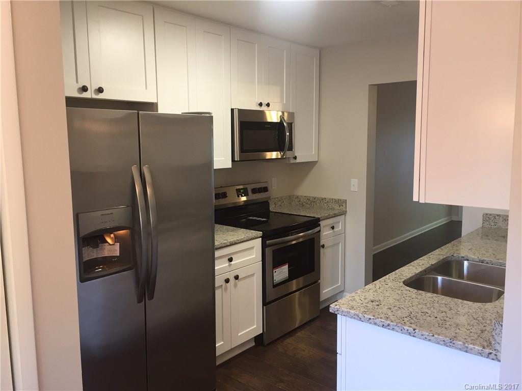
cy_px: 196
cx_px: 261
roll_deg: +0.1
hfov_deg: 61.7
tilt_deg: -7.3
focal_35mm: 29
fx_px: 437
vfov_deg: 48.2
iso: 64
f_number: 2.2
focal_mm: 4.15
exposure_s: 1/30
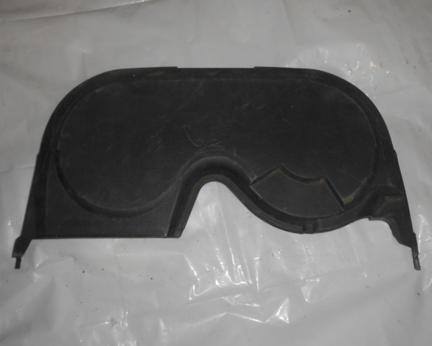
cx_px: 210
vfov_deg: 45.8
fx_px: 409
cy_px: 175
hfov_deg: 55.6
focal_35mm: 32
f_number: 3.8
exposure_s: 1/25
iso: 80
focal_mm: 5.3
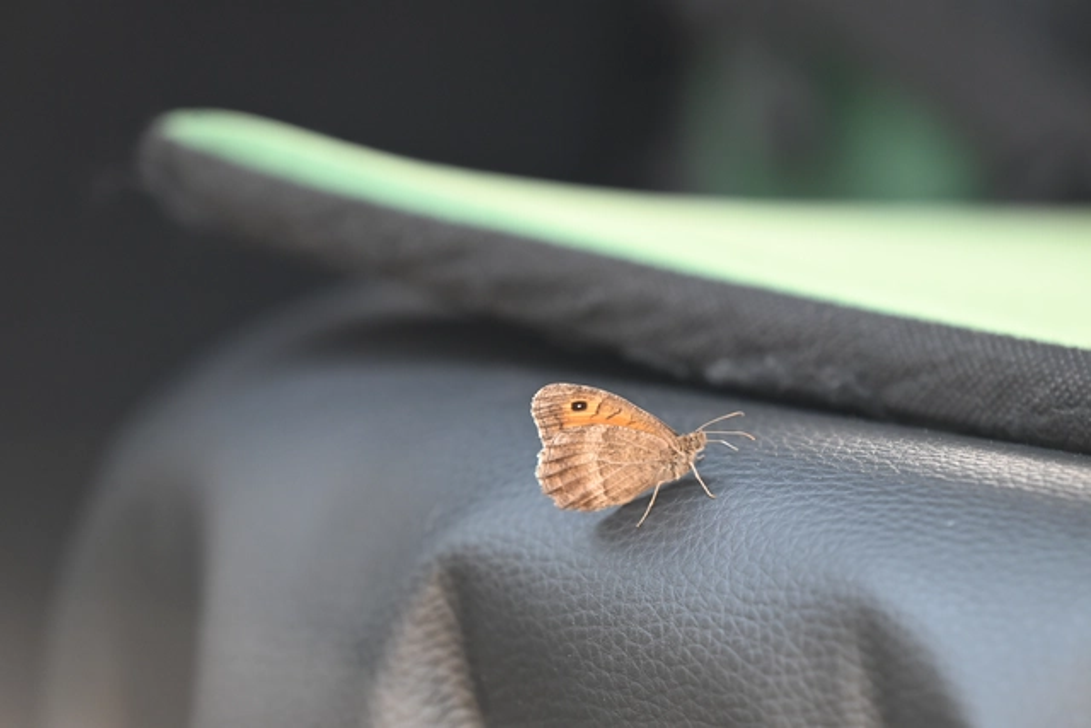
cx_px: 546
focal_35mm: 500
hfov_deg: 4.1
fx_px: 15155
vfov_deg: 2.8
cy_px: 364
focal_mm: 500
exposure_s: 1/250
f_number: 5.6
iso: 1600
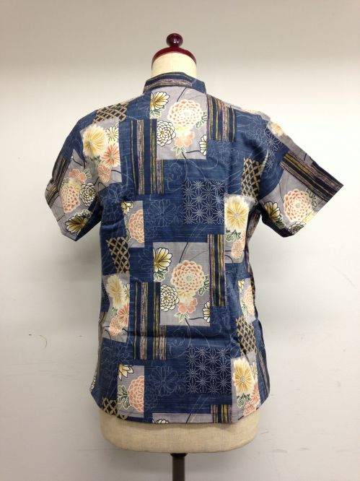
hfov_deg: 42.9
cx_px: 180
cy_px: 240
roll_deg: +1.1
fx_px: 458
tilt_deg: +2.2
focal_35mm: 33
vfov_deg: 55.4
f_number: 2.4
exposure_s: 1/20
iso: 100
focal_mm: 4.12
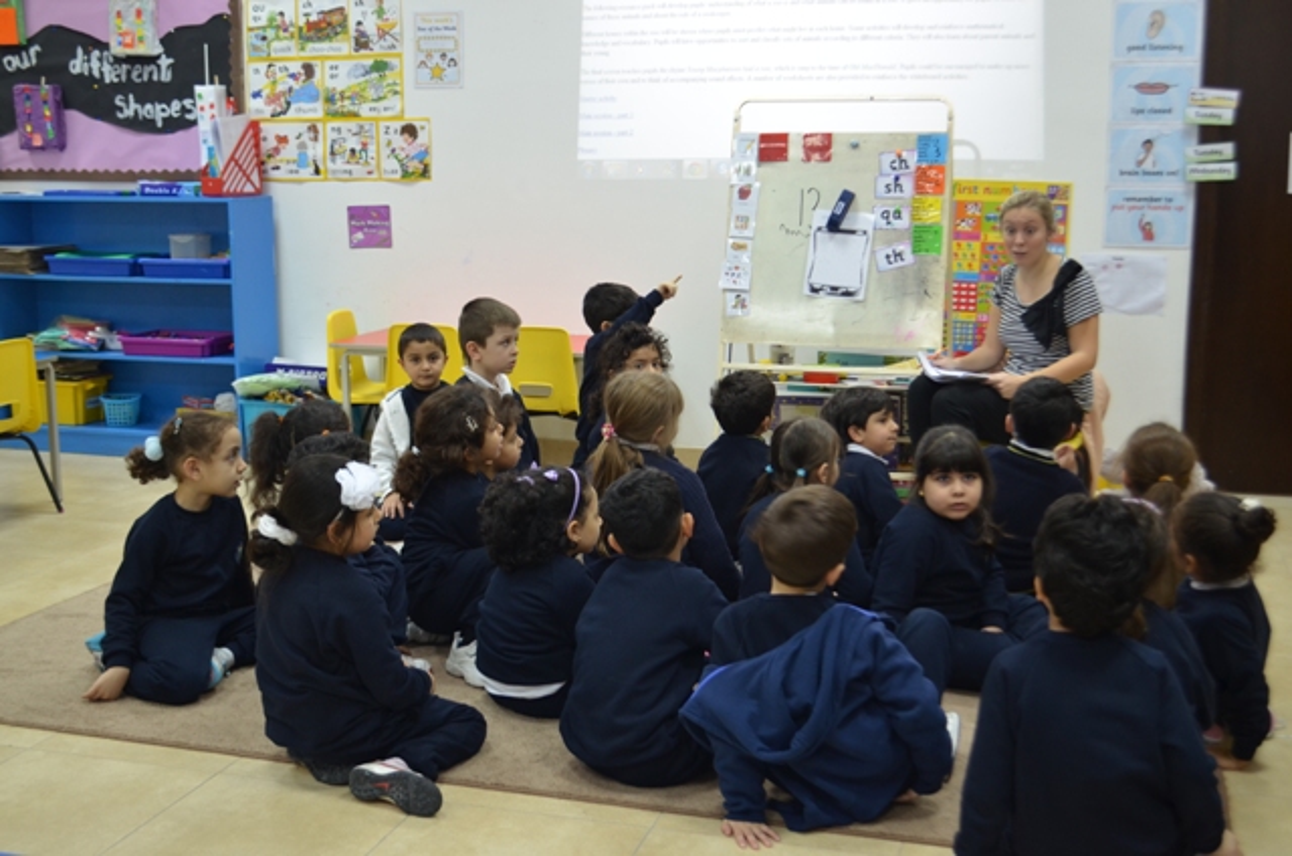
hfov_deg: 46.5
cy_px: 428
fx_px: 1504
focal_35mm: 42
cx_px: 646
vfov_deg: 31.8
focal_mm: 28
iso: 400
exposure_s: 1/25
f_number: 4.5
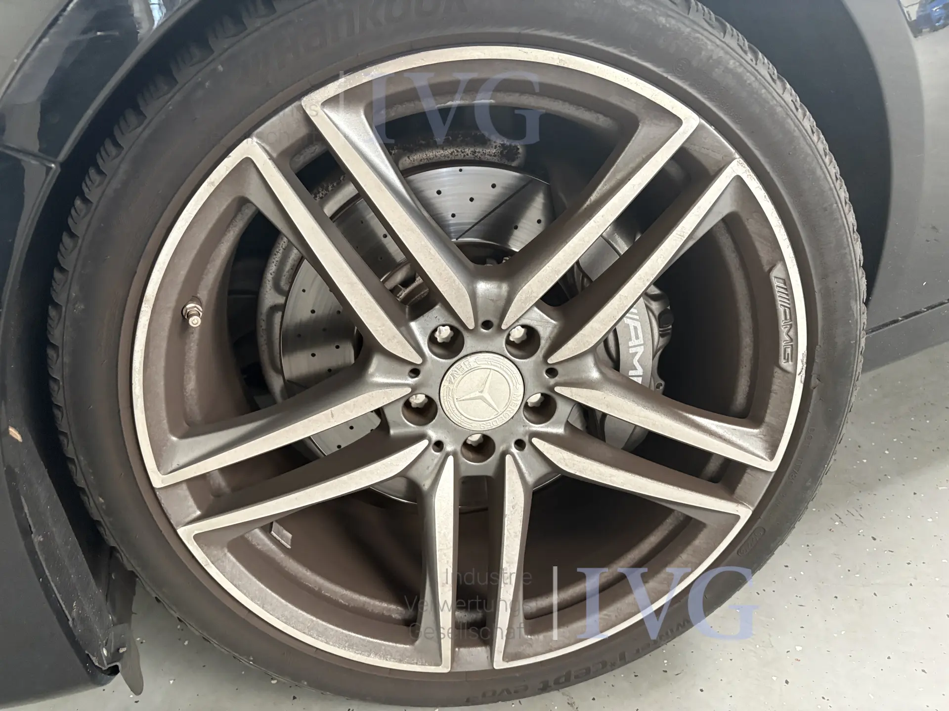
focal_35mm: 26
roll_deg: +8.1
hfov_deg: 67.3
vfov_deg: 53.1
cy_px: 356
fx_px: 713
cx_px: 474
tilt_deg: -25.7
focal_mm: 5.96
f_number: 1.6
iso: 400
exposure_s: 1/60
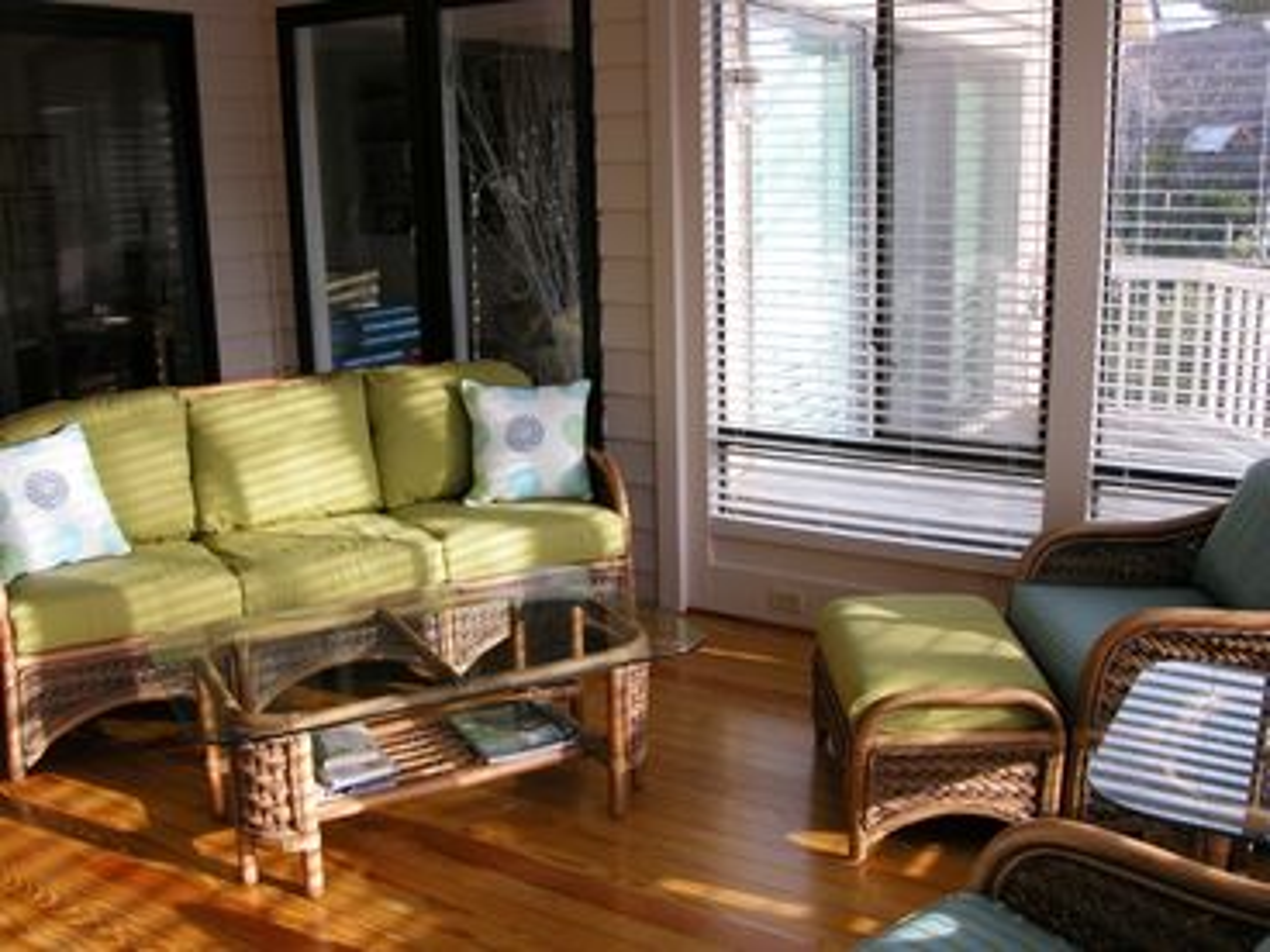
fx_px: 1284
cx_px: 635
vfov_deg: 40.7
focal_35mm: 35
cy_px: 476
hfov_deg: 52.6
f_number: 3.5
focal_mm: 8.9
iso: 100
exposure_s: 1/112
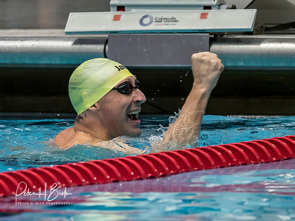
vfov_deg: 1.5
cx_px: 82
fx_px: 8325
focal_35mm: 977
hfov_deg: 2.0
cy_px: 137
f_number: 2.8
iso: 2000
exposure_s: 1/640
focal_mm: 200
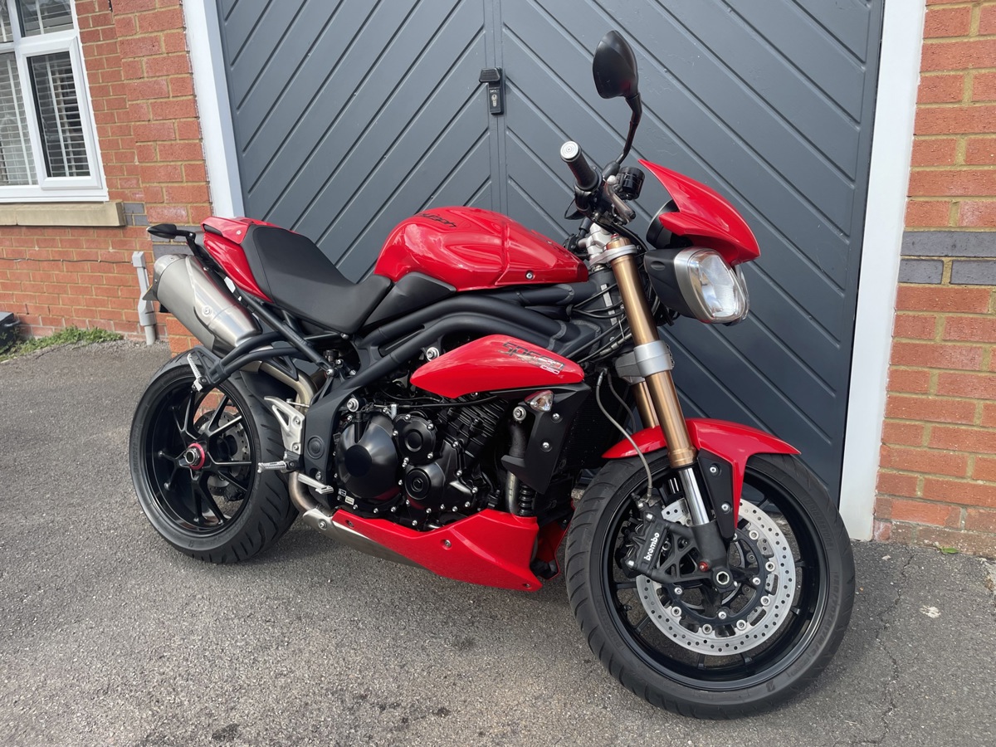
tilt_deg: -15.4
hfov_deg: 67.3
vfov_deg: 53.1
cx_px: 498
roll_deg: +3.3
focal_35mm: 26
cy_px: 374
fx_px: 748
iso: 32
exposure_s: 1/473
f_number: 1.6
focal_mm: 4.2
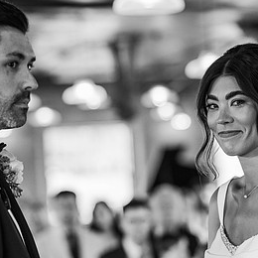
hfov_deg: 10.9
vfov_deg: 10.8
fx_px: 1358
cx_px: 141
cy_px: 172
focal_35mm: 161
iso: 800
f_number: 2.2
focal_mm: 85
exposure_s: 1/200
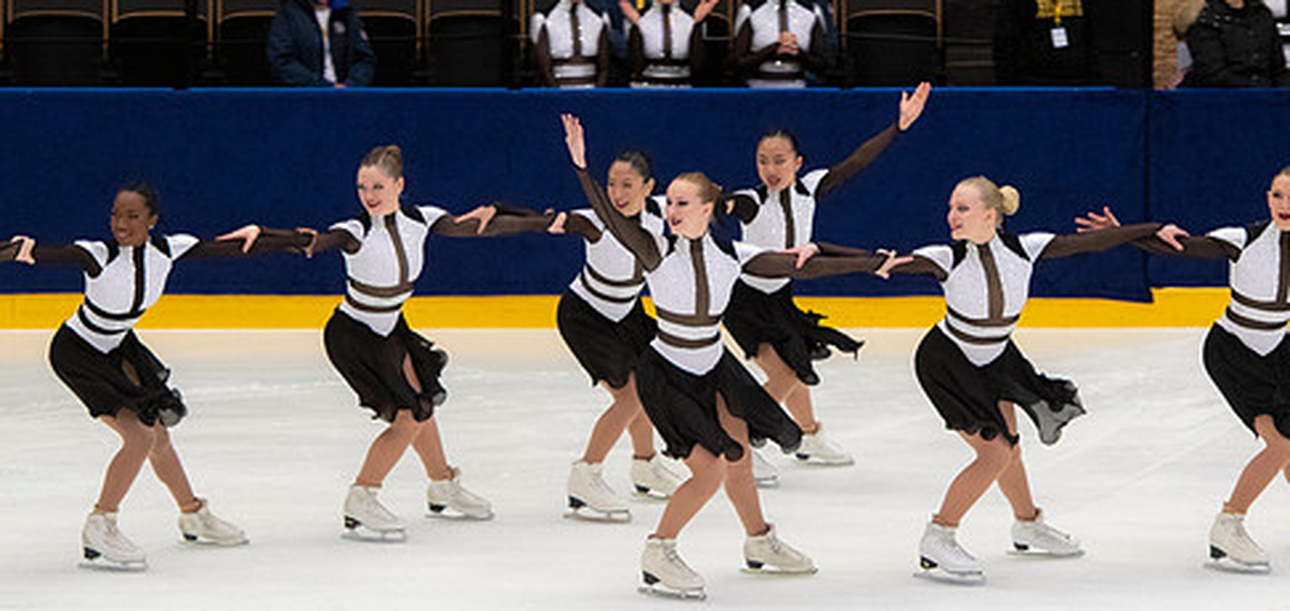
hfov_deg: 8.8
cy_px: 242
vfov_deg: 4.2
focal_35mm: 253
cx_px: 691
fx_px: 8345
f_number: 5.6
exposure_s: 1/320
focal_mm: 122
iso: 1400
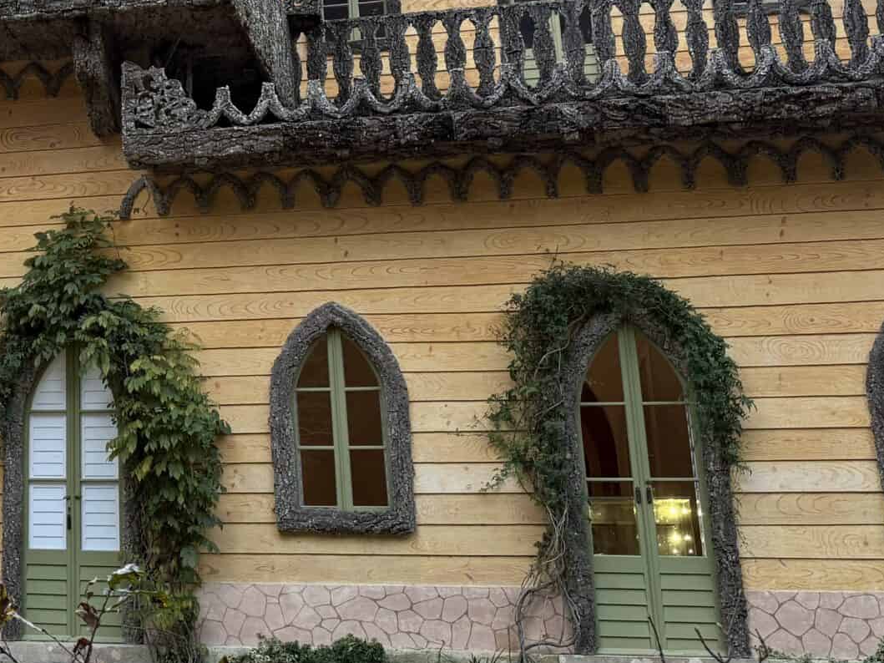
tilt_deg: +16.5
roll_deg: -1.6
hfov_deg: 31.0
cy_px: 114
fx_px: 1481
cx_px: 20
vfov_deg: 24.7
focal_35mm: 58
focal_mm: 6.76
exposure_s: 1/293
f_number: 1.78
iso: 100
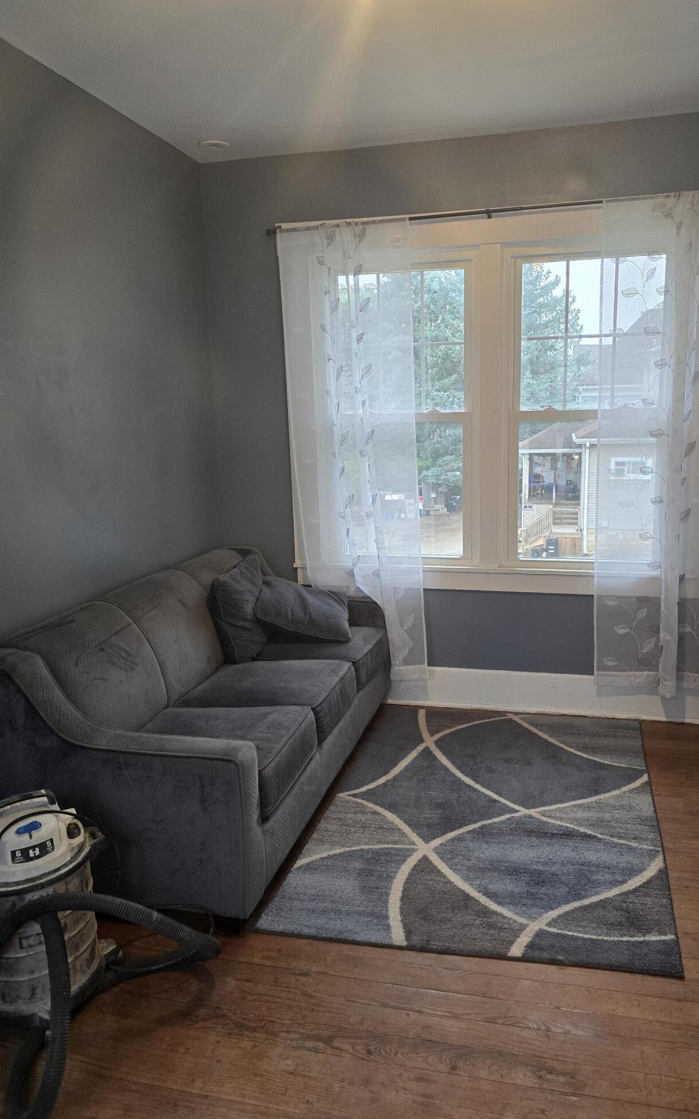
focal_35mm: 25
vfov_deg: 72.5
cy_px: 551
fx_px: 762
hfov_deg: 49.0
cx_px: 416
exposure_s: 1/120
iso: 250
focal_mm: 6.3
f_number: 1.7
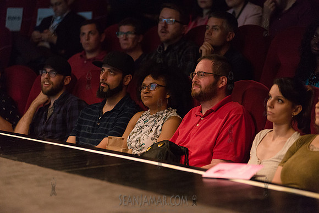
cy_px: 106
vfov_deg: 9.5
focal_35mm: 145
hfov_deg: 14.2
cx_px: 160
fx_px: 1285
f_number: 3.2
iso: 4000
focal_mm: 145
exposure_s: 1/200
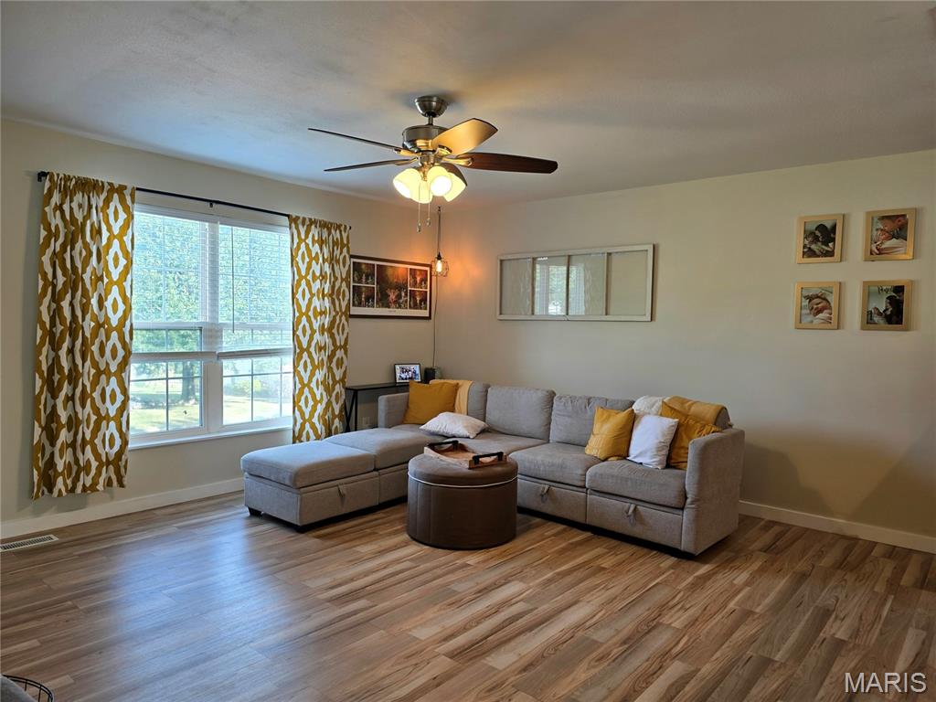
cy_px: 351
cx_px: 468
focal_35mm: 23
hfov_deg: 73.9
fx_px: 622
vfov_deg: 58.9
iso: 64
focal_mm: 6.3
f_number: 1.7
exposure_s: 1/120
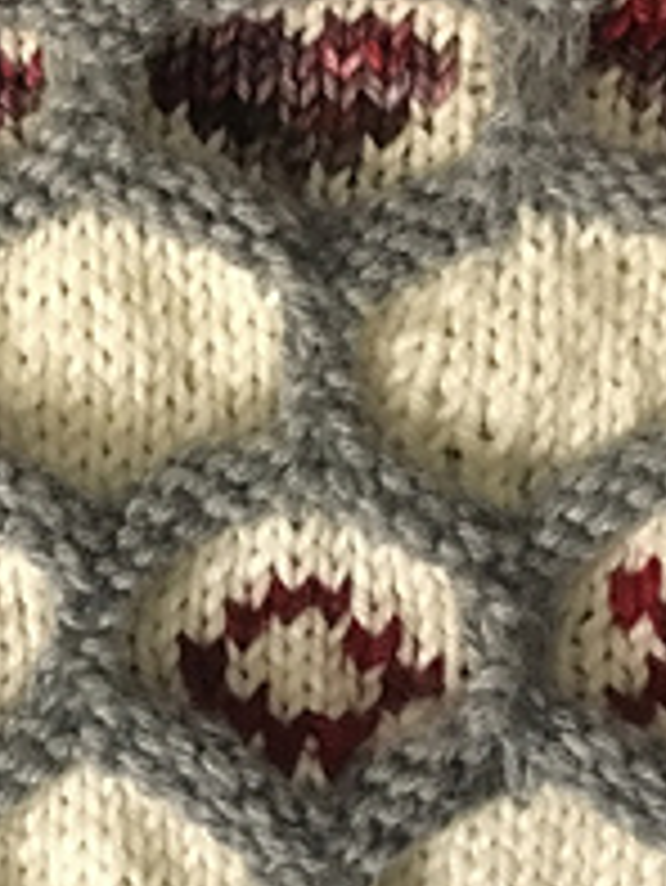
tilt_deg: -83.4
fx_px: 2409
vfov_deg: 20.7
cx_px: 58
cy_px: 652
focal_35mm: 94
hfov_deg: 15.5
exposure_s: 1/15
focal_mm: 4.15
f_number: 2.2
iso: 250
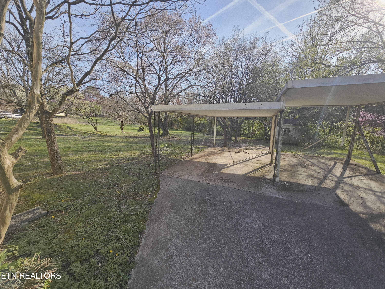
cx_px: 192
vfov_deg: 89.9
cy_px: 144
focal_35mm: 13
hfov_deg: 106.2
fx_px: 145
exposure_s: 1/857
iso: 50
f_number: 2.2
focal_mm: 2.2
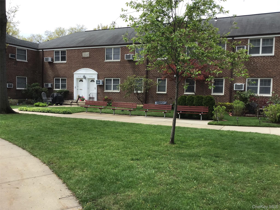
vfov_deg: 45.4
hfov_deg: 58.4
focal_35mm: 31
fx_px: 251
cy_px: 105
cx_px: 140
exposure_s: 1/684
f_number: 2.4
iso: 25
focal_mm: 3.3
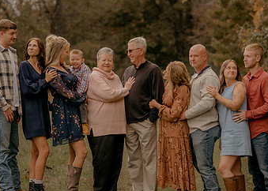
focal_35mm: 158
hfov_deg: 12.7
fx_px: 1202
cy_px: 128
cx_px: 134
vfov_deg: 9.1
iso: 125
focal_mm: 85
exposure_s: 1/800
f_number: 2.8
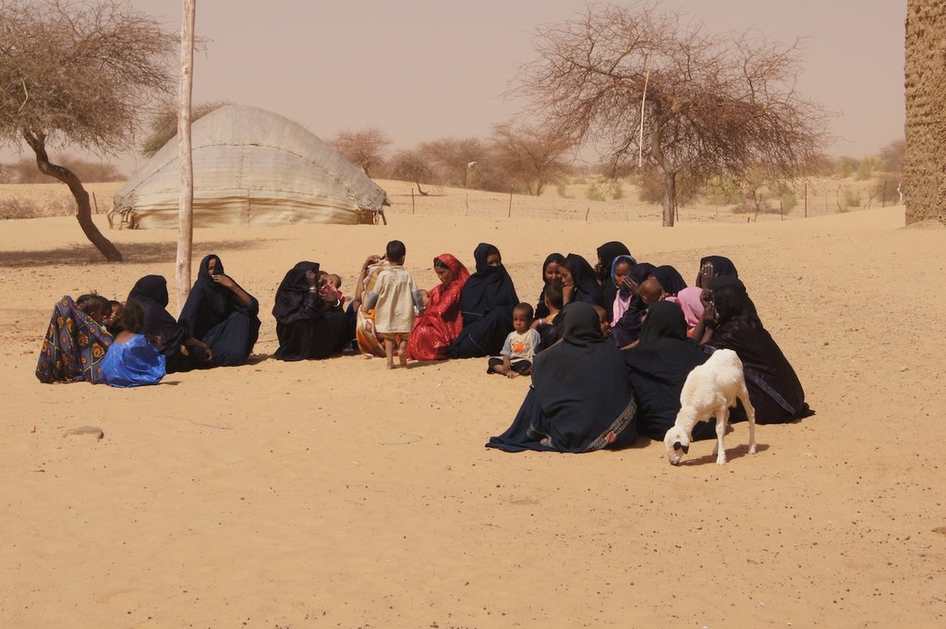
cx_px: 473
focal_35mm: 82
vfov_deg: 16.5
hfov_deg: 24.6
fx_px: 2166
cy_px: 314
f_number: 18
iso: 100
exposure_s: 1/160
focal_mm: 55
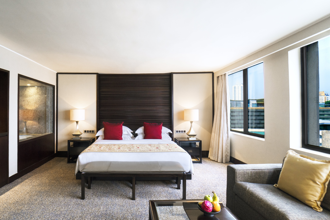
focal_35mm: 18
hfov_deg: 89.1
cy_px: 110
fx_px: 165
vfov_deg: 67.4
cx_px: 137
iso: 800
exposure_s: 1/50
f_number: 6.3
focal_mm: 14
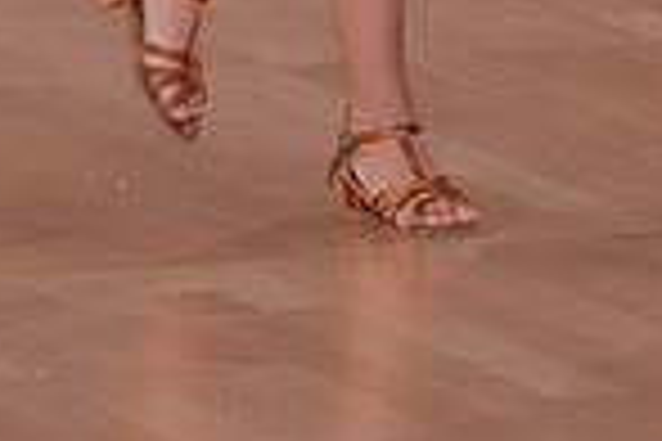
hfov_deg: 3.2
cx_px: 651
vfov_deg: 2.1
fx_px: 11952
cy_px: -504
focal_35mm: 650
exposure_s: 1/250
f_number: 6.3
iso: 2000
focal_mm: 165
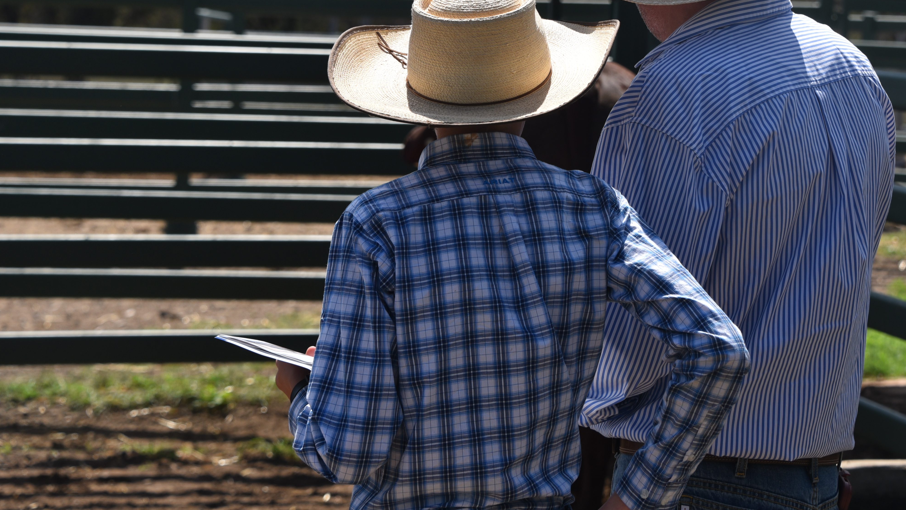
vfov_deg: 9.0
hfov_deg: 15.8
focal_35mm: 135
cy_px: 62
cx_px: 644
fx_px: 3243
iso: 200
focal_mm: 85
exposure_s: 1/800
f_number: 7.1
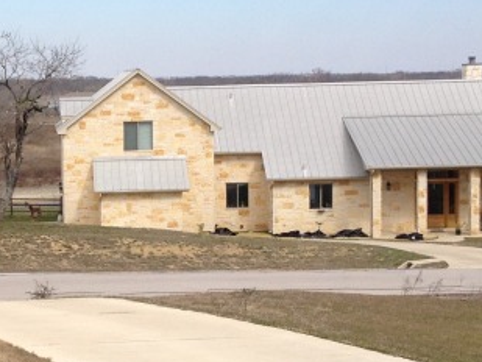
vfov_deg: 12.8
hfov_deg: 16.7
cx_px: 36
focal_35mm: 116
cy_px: 209
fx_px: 1616
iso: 50
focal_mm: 4.28
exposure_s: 1/1623
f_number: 2.4
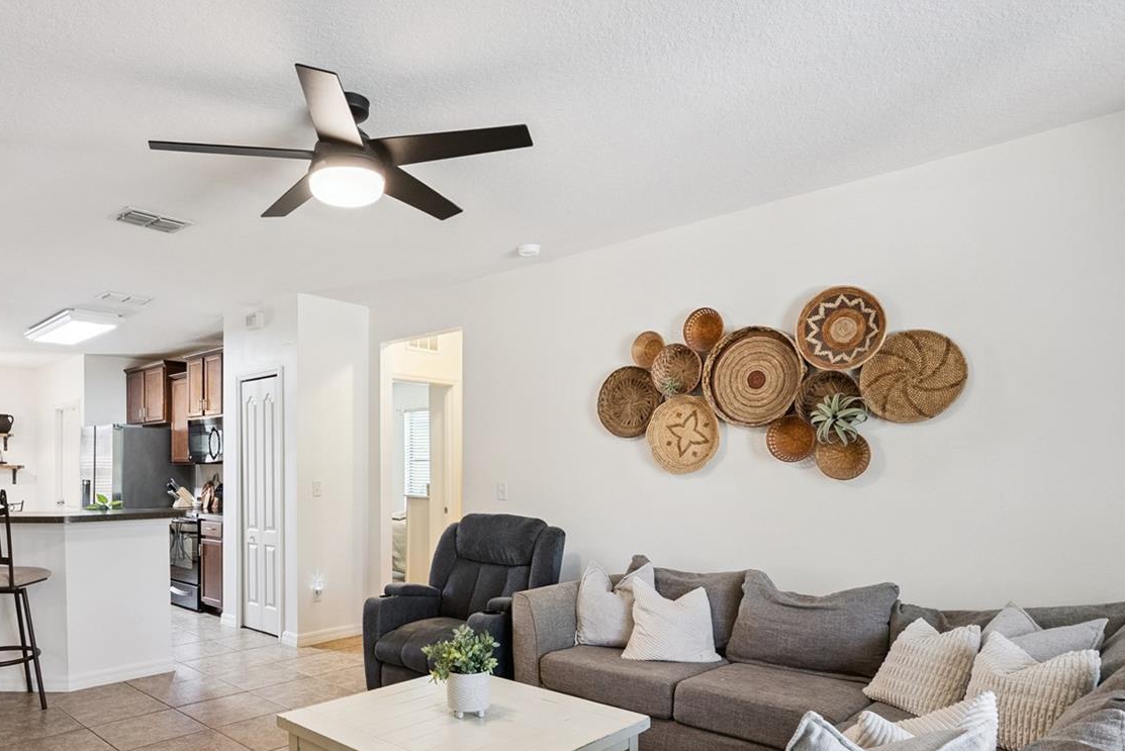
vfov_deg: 54.5
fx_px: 719
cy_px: 475
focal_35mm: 23
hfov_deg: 74.8
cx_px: 427
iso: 1250
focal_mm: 16
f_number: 8
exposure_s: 1/40
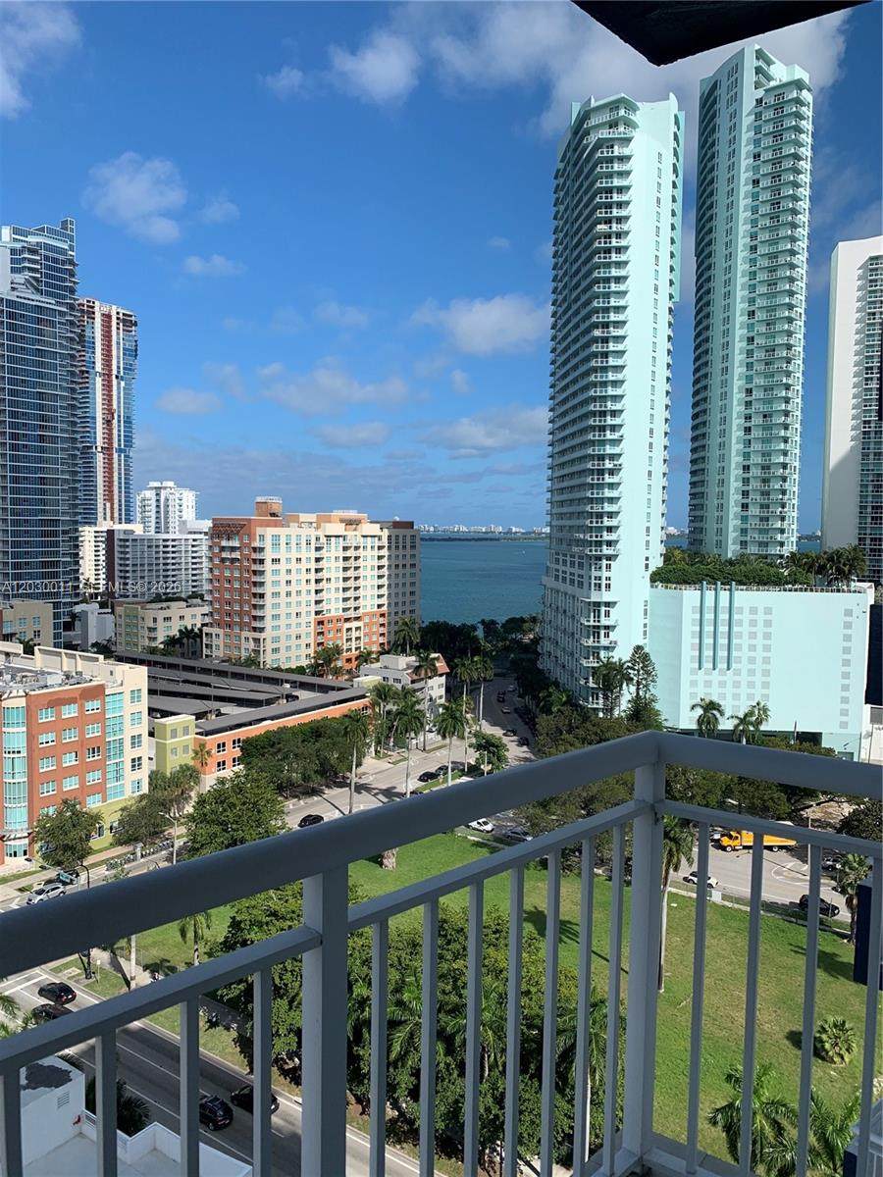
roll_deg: -0.6
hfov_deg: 53.1
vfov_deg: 67.3
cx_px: 442
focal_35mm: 26
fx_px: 884
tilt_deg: -4.1
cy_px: 588
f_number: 1.8
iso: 25
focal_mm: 4.25
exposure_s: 1/3521
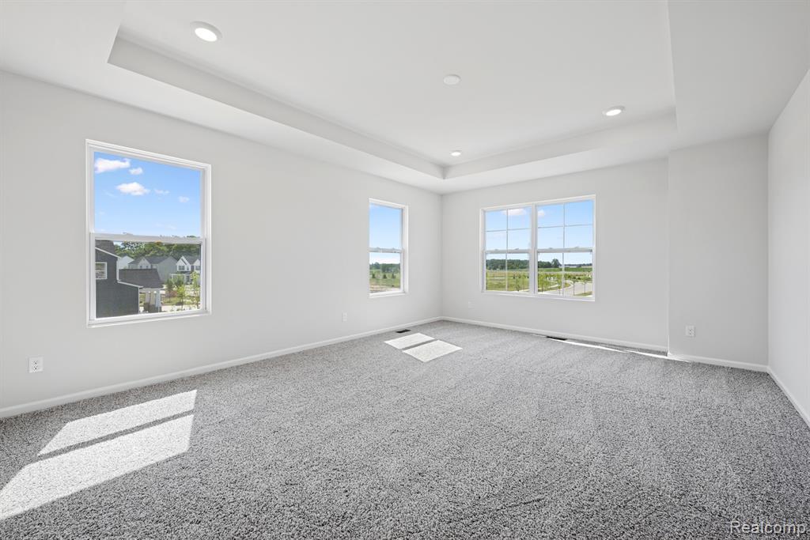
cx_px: 405
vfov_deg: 81.2
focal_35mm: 14
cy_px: 270
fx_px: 315
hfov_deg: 104.2
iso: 100
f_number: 9
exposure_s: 1/13
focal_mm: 14
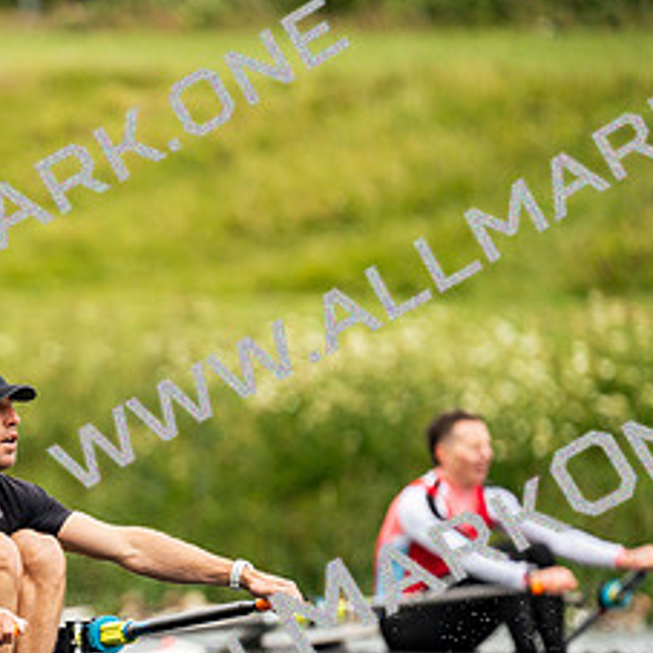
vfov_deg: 1.3
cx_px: -161
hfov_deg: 1.3
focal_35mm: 1304
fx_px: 27830
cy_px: 536
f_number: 6.3
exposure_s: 1/2000
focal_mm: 600
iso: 500
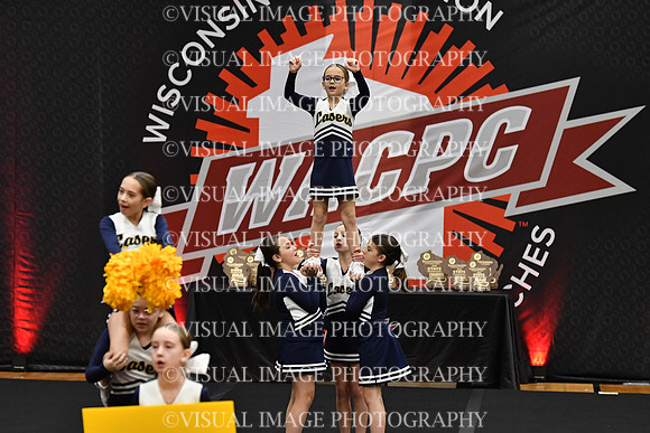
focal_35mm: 180
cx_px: 325
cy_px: 216
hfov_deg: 11.4
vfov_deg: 7.6
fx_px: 3251
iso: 4000
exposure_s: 1/800
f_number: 2.8
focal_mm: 120
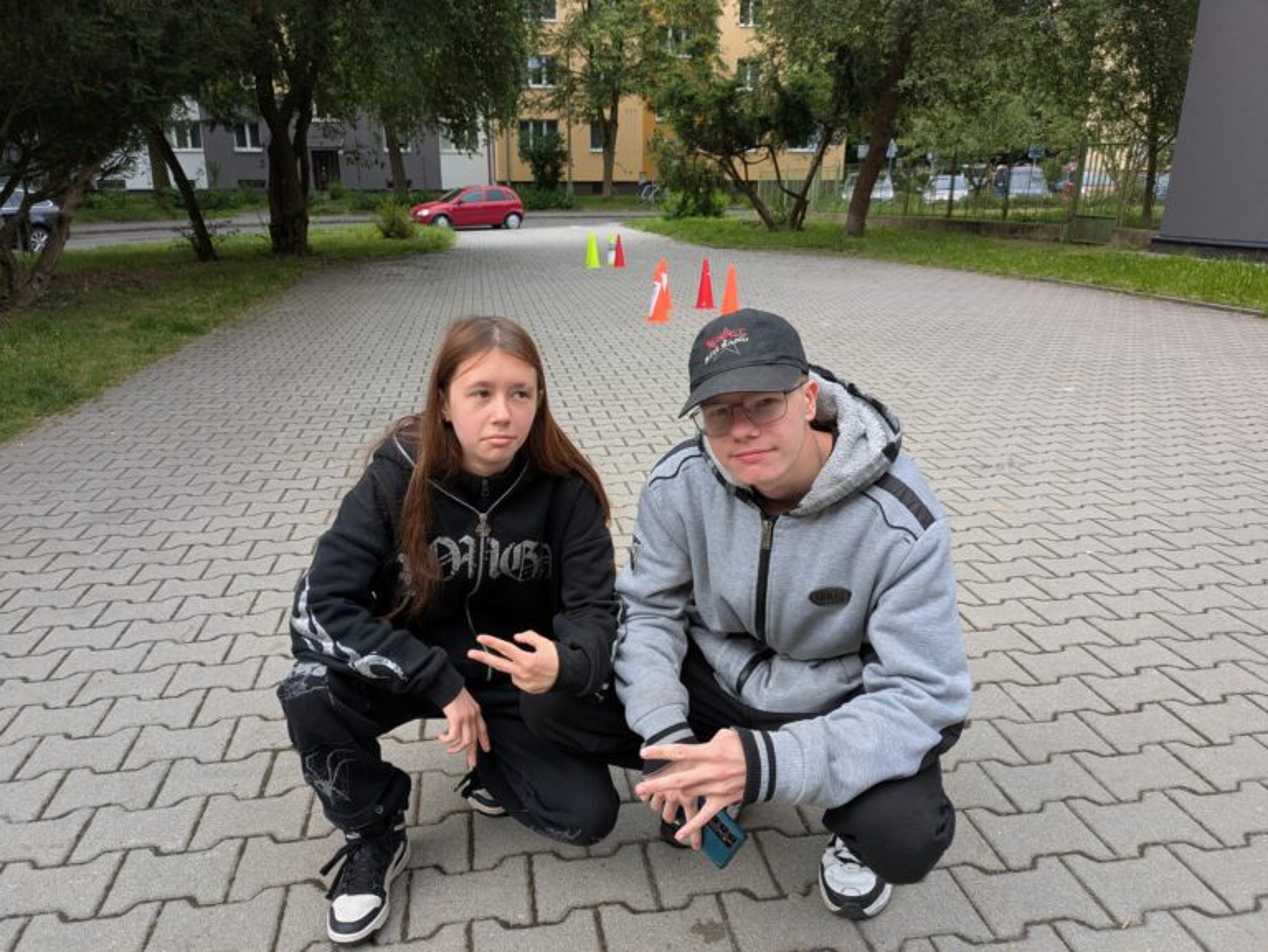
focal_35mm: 25
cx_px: 634
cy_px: 476
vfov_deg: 54.9
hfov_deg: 69.4
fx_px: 916
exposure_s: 1/431
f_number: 1.89
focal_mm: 5.43
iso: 45
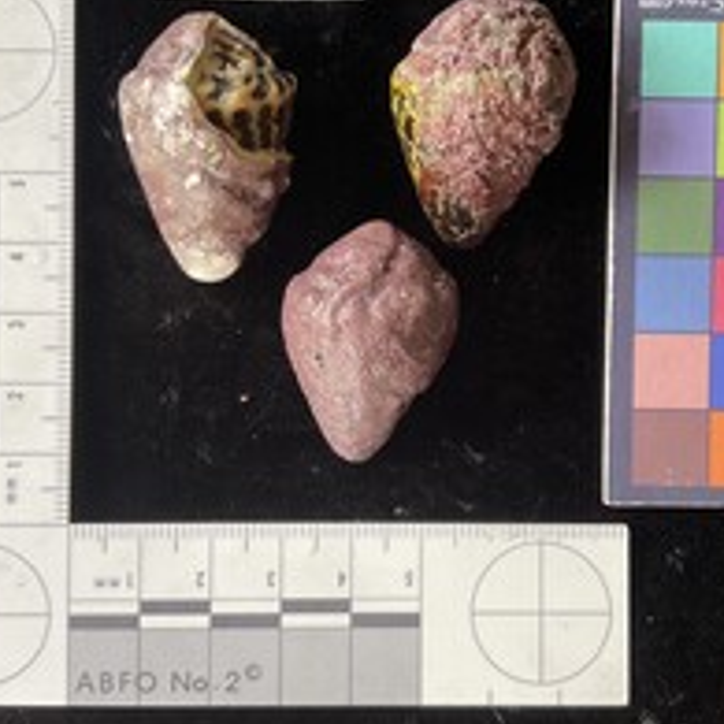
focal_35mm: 46
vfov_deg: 36.7
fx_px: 1088
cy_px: 303
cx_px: 416
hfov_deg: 36.7
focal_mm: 3
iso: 64
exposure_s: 1/60
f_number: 1.8
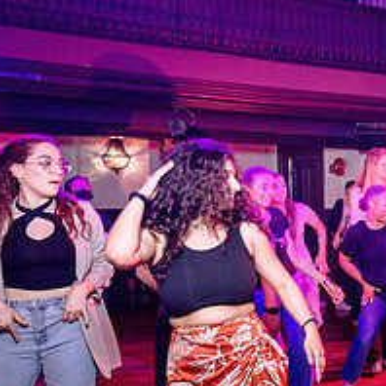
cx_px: 542
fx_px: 807
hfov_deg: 22.9
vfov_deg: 26.8
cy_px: 224
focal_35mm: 64
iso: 1000
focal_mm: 24
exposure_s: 1/60
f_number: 3.2
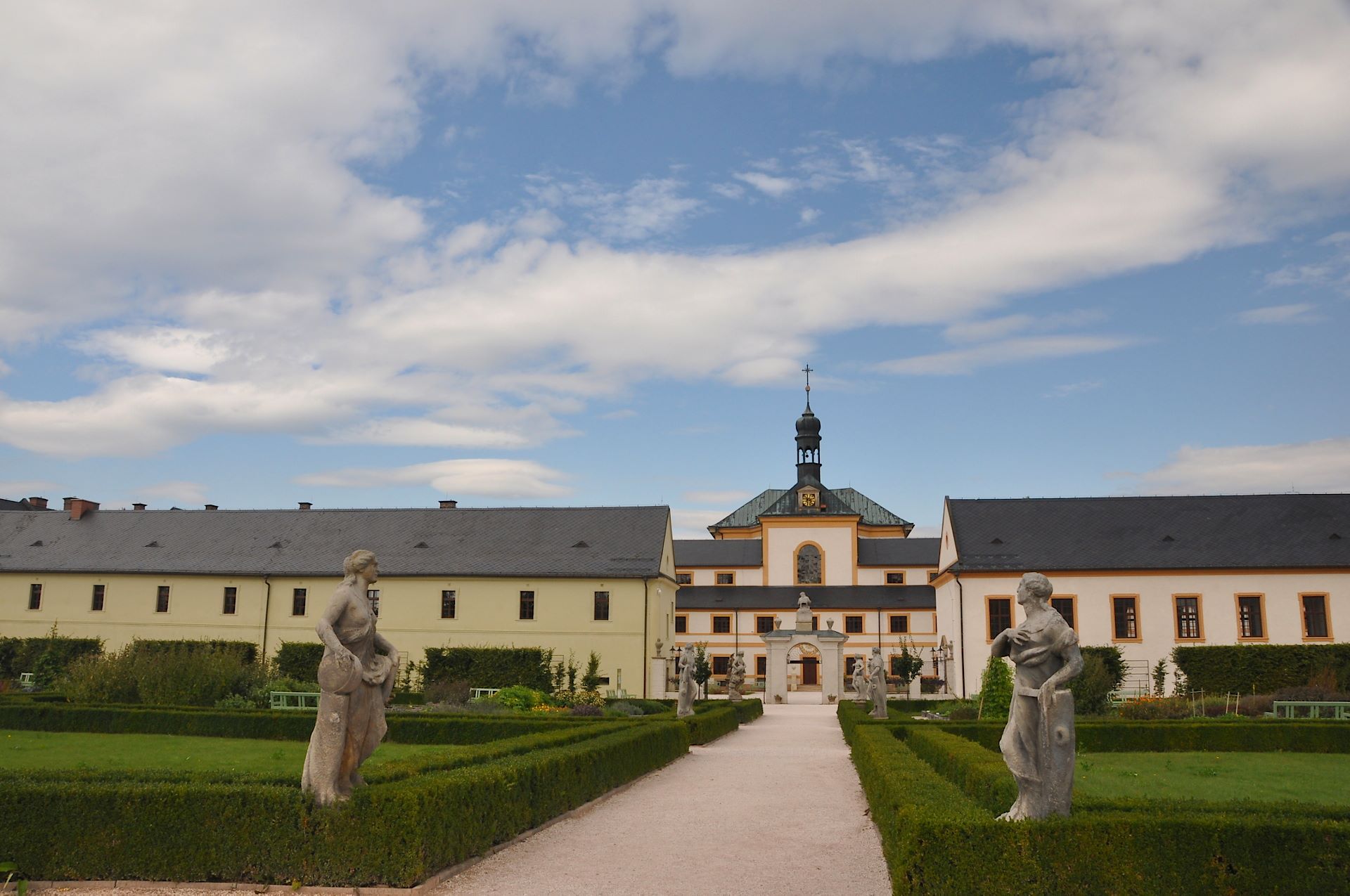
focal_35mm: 27
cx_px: 675
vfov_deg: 47.8
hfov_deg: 67.4
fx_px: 1011
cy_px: 448
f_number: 11
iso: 320
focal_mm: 18
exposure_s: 1/125
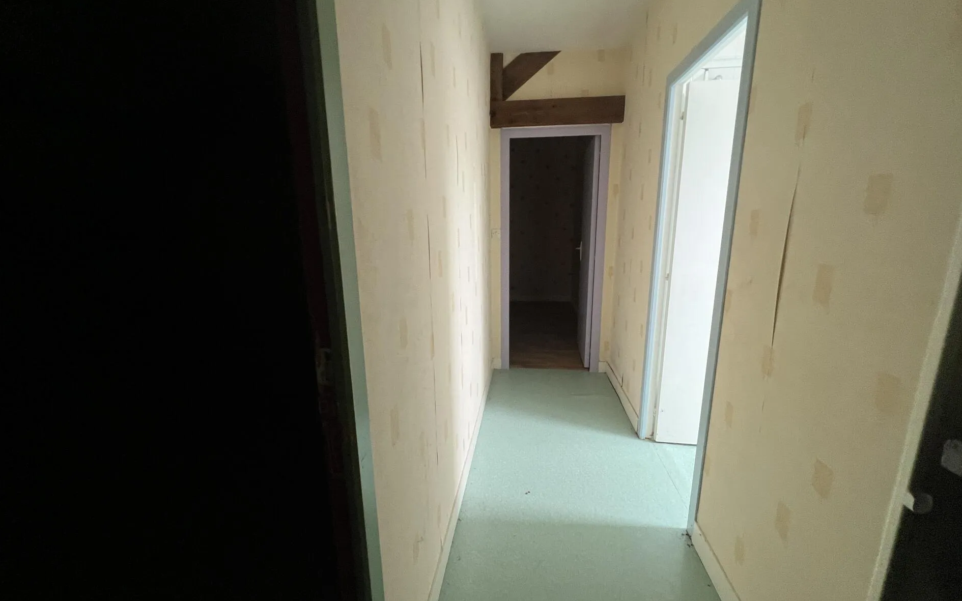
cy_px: 309
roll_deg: +2.9
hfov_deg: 105.3
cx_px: 485
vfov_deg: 78.6
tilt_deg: -11.6
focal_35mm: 14
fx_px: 367
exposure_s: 1/60
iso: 250
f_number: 1.8
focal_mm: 1.57
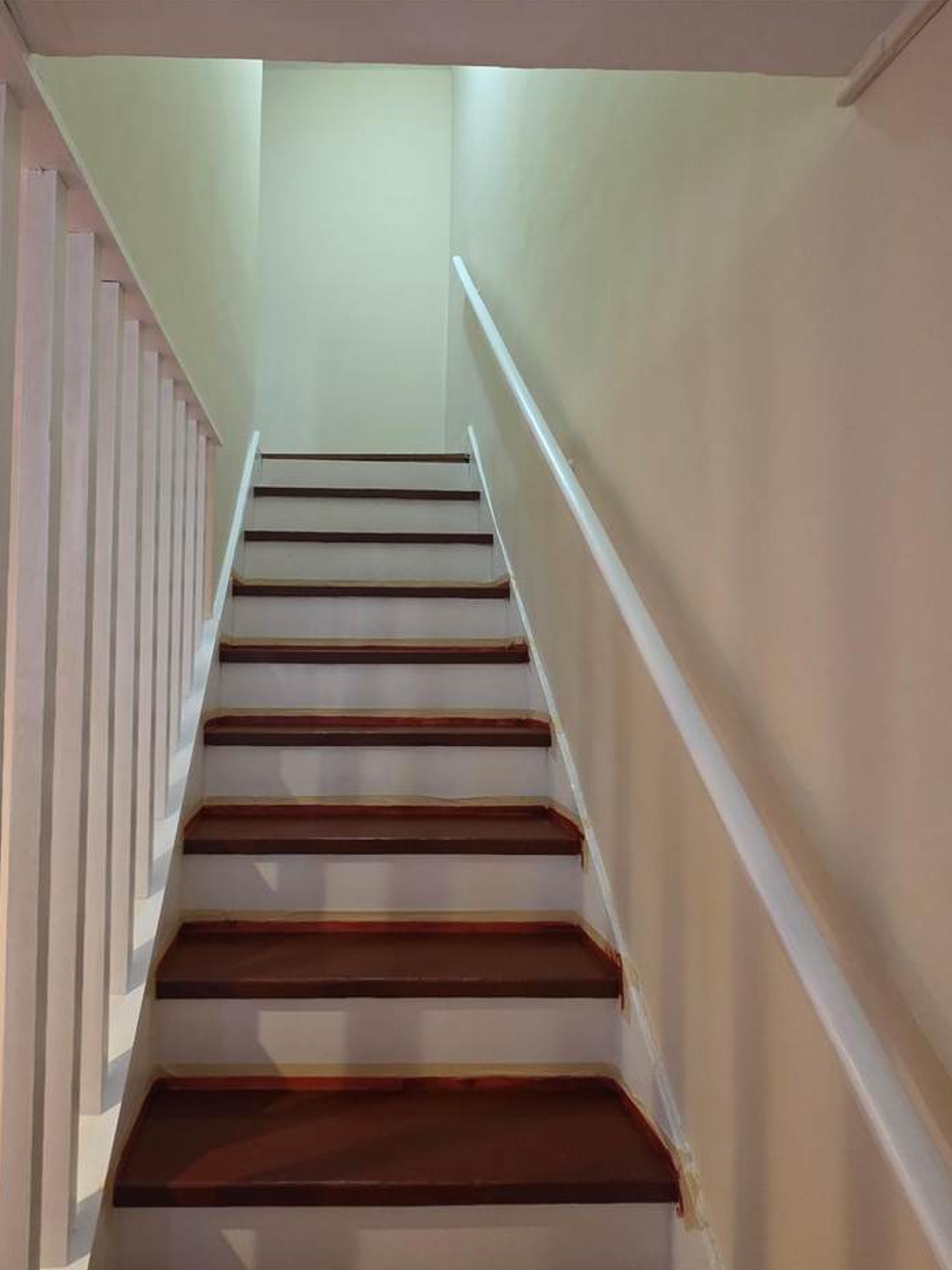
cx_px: 361
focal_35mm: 18
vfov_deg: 87.7
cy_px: 653
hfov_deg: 70.5
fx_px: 660
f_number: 1.9
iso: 640
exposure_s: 1/60
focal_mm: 2.2
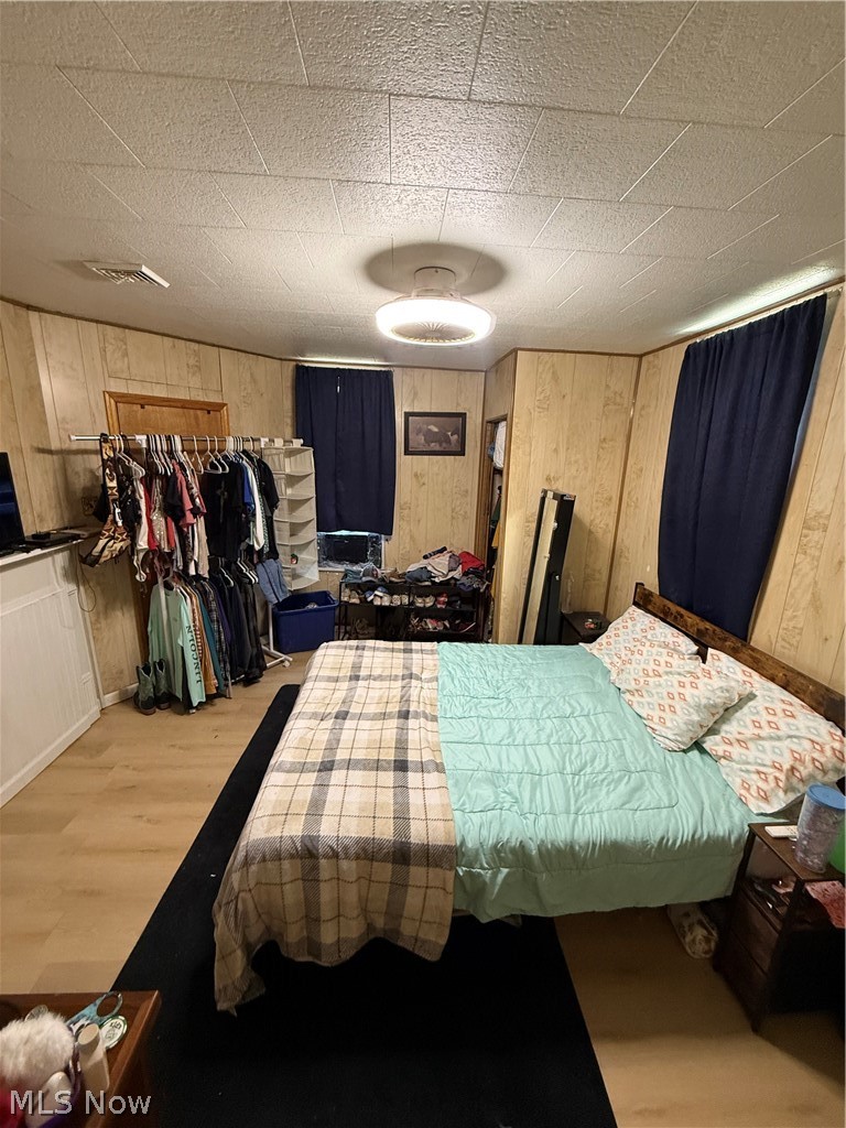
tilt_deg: -12.6
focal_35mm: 14
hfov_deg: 85.7
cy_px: 564
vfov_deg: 102.1
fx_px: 456
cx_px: 423
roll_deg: -2.3
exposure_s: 1/60
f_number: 2.2
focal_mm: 2.22
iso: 320
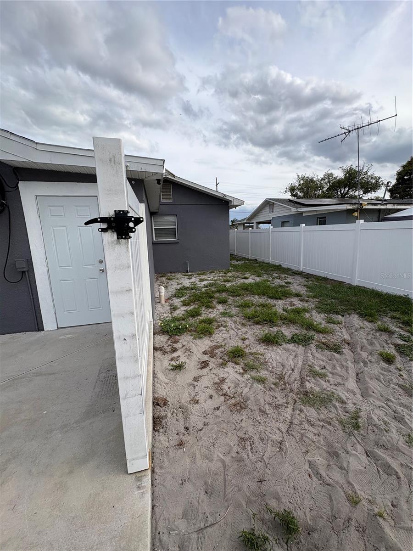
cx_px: 206
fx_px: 223
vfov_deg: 102.1
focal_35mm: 14
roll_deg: +0.8
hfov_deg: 85.7
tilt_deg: -9.9
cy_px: 276
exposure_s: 1/1277
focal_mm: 2.22
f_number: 2.2
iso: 50
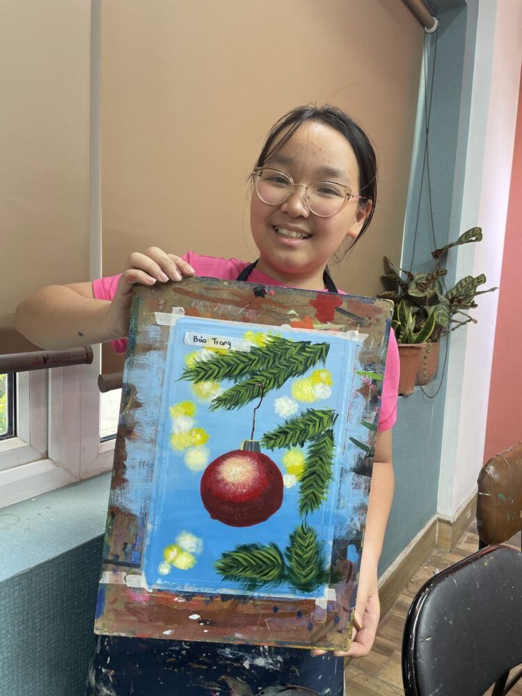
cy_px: 348
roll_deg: -2.4
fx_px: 523
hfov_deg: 53.1
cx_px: 261
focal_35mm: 26
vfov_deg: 67.3
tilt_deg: -8.0
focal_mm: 4.2
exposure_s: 1/100
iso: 100
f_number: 1.6
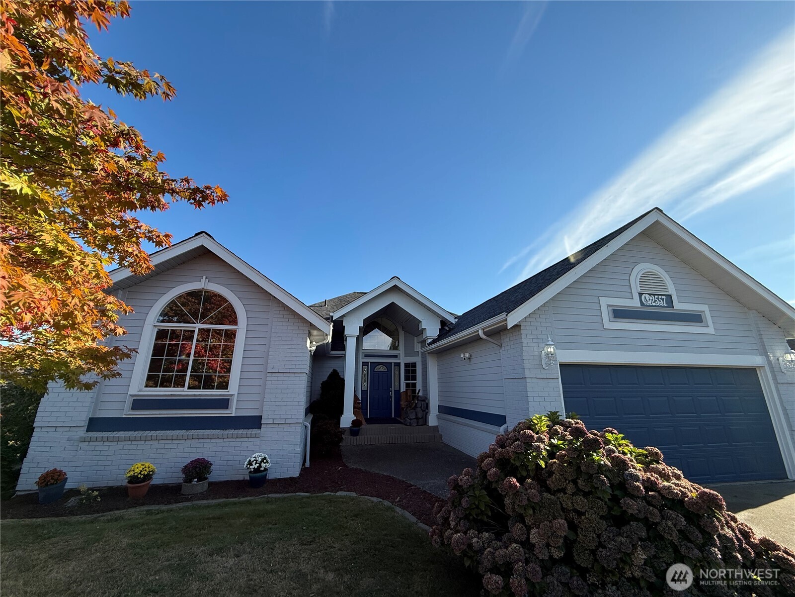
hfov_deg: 102.1
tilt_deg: +16.3
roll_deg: -0.3
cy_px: 298
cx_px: 398
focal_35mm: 14
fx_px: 322
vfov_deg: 85.7
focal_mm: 2.22
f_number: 2.2
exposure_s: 1/1189
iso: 50
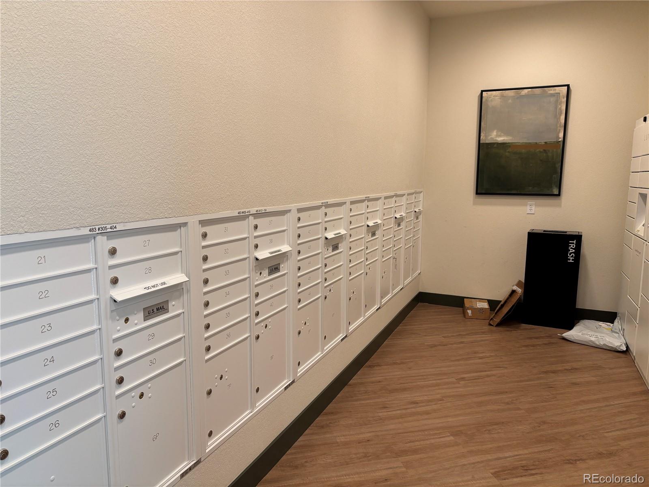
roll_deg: +0.1
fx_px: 487
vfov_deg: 53.1
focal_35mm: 26
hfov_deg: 67.3
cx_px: 324
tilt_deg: -8.3
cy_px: 244
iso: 80
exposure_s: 1/60
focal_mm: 5.96
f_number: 1.6
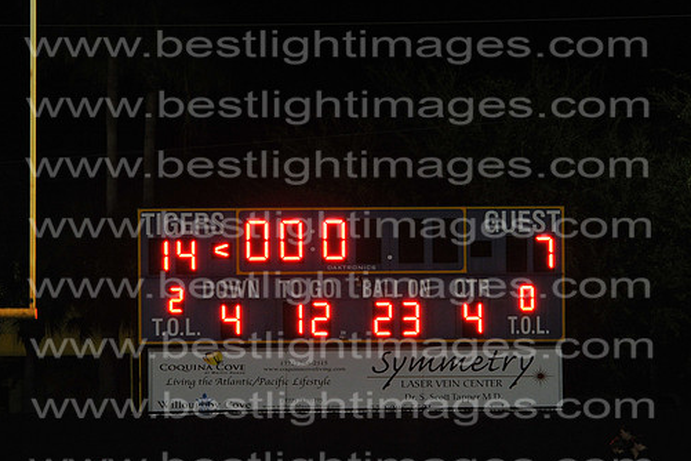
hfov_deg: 5.9
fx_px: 6660
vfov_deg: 4.0
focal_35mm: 347
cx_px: 342
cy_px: 258
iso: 5000
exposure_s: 1/500
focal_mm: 300
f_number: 4
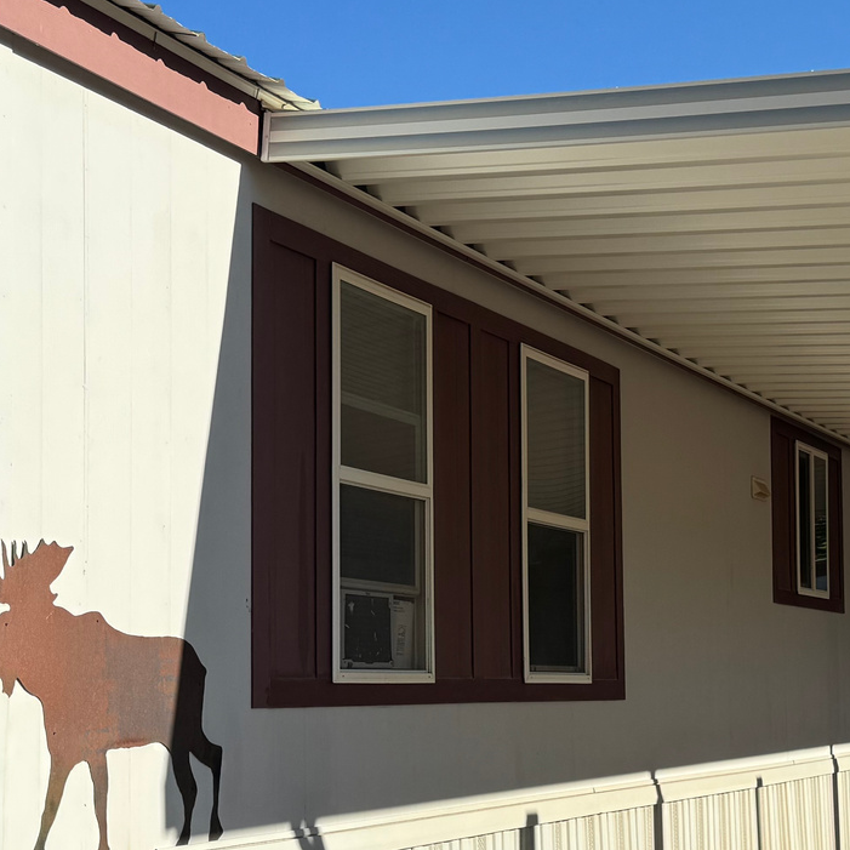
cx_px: 400
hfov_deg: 27.7
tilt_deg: +7.2
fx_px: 1722
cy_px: 570
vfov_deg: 27.5
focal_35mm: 62
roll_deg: +1.3
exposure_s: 1/4608
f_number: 1.78
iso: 80
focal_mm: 6.76
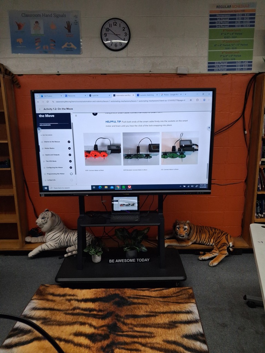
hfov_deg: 51.4
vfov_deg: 65.3
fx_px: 276
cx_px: 132
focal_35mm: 27
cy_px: 176
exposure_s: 1/120
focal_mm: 4
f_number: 1.8
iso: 125
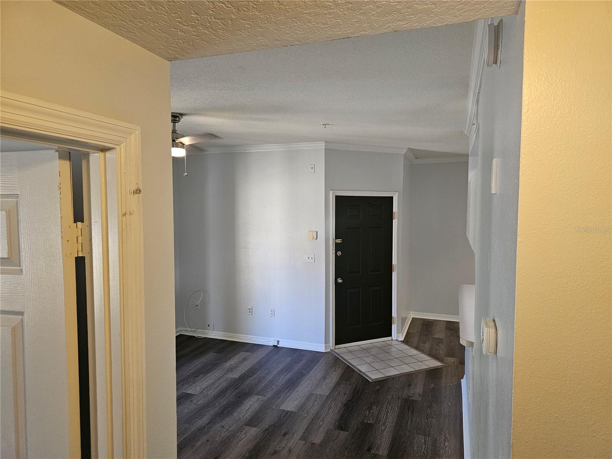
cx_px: 306
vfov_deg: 58.9
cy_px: 230
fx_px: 407
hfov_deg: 73.9
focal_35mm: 23
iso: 400
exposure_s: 1/120
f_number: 1.7
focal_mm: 6.3
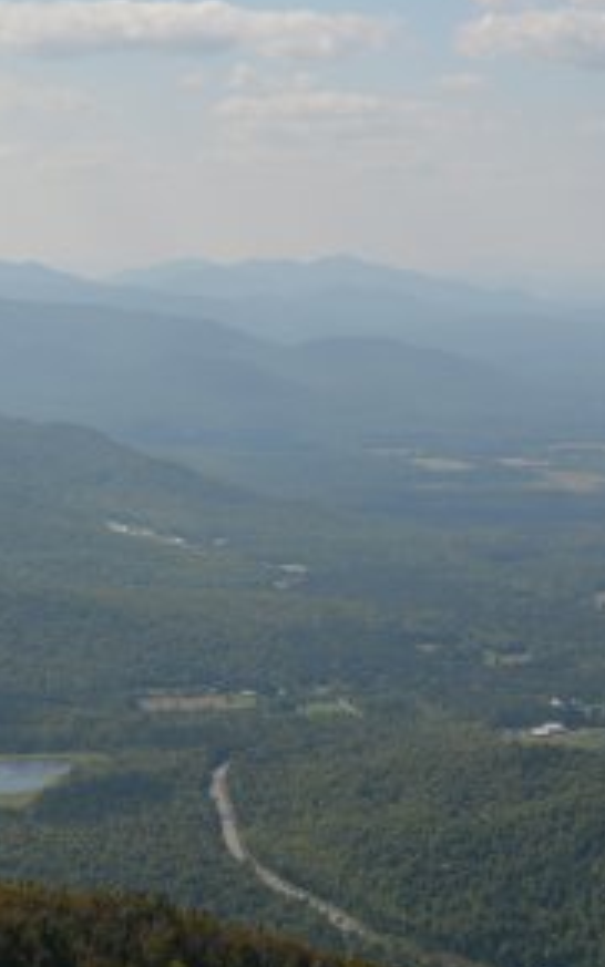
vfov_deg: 20.2
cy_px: 469
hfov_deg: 12.7
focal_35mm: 103
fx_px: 2716
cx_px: 422
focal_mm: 32
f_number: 9
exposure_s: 1/320
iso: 100
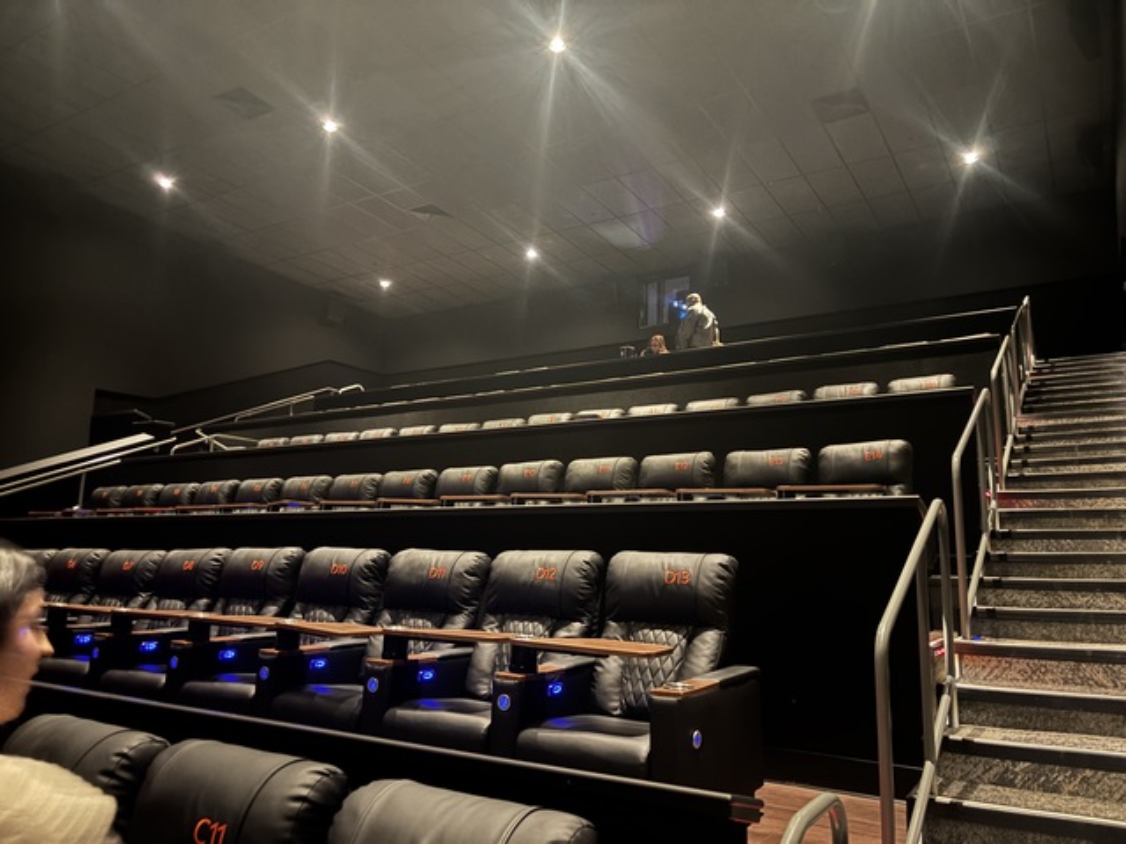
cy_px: 422
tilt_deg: +9.9
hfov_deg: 67.3
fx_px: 846
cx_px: 563
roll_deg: -1.1
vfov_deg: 53.1
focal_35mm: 26
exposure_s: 1/2
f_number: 1.6
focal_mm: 5.96
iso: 1250
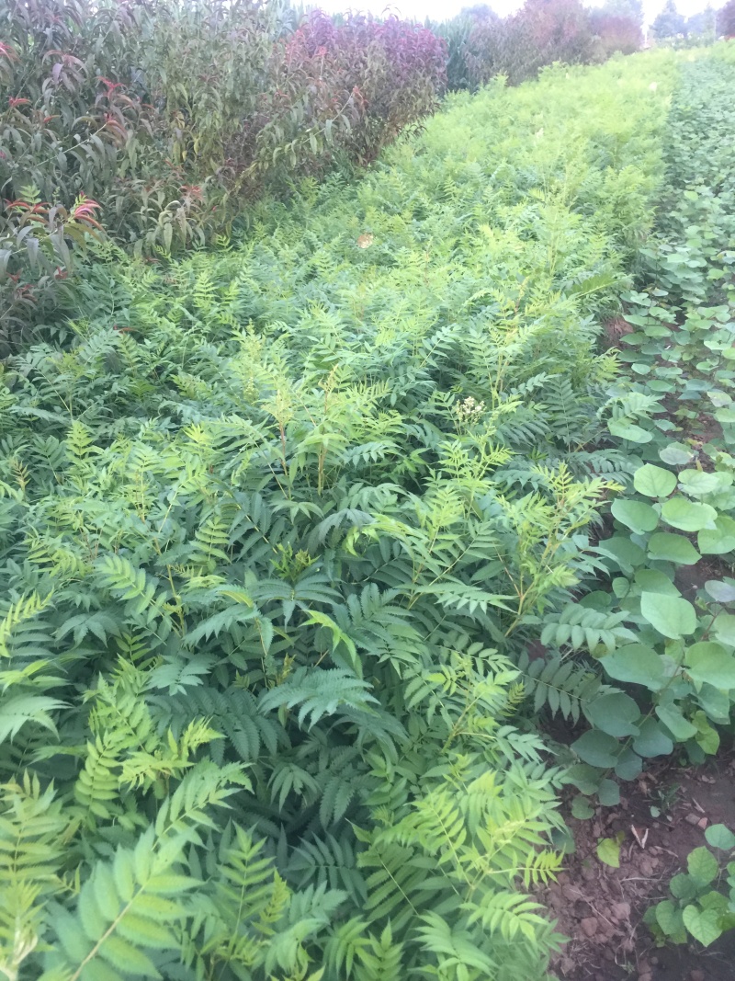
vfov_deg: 61.7
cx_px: 368
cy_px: 490
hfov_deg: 48.2
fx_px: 821
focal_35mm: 29
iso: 80
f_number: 2.2
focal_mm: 4.15
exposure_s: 1/33
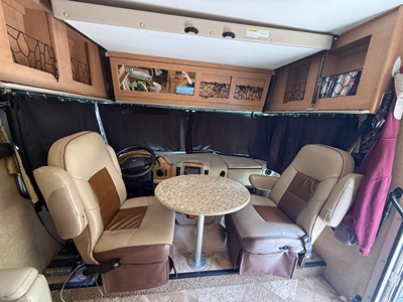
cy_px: 151
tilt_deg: -13.4
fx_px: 163
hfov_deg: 102.1
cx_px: 202
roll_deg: -3.4
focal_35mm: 14
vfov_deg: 85.7
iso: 400
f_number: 2.2
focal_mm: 2.22
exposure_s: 1/60
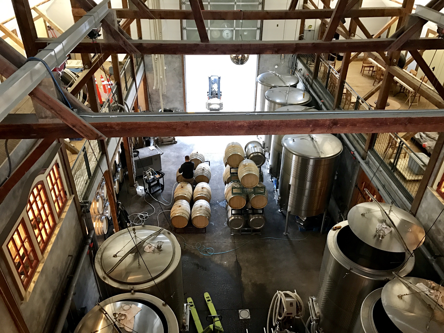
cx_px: 222
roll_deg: -0.8
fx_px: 359
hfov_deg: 63.4
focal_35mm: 28
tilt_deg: -33.3
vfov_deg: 49.7
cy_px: 166
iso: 80
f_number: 1.8
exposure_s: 1/15
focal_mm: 3.99
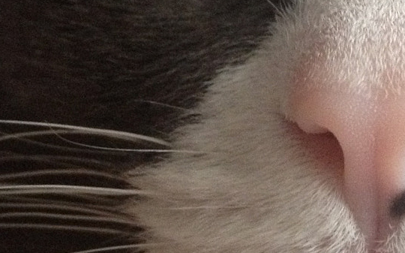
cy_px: 9
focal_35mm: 110
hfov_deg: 18.5
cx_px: 386
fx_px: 1214
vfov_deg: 11.8
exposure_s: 1/15
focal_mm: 4.28
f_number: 2.4
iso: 400
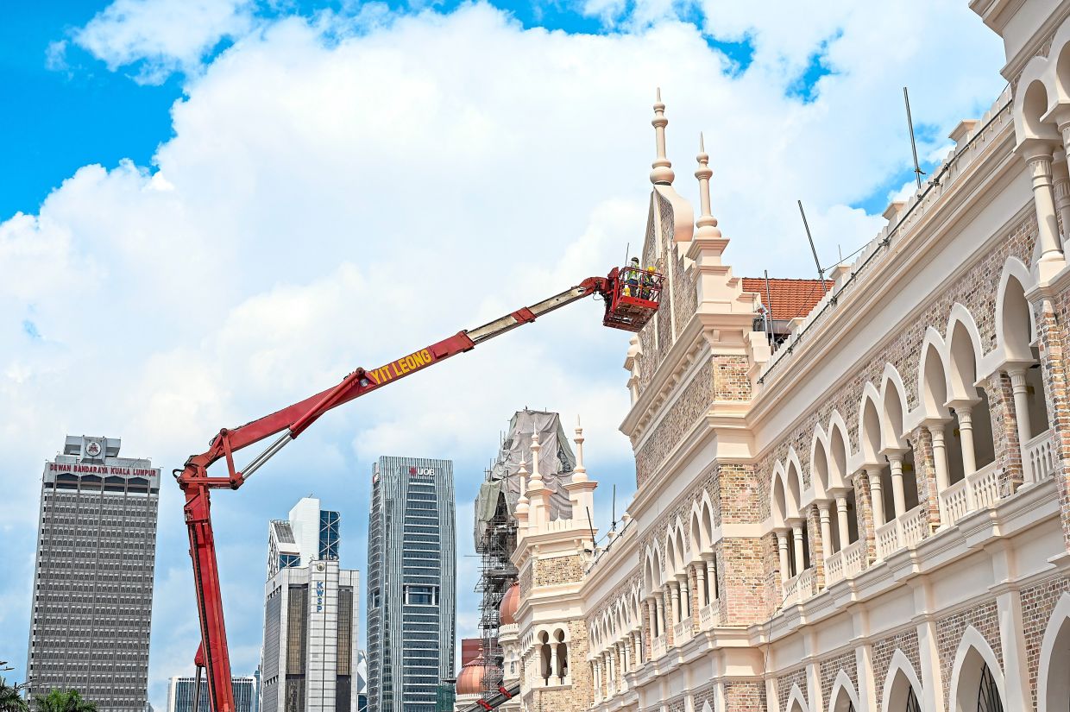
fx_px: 1366
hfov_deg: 42.8
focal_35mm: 46
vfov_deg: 29.2
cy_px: 356
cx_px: 535
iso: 200
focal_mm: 46
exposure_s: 1/320
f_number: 10
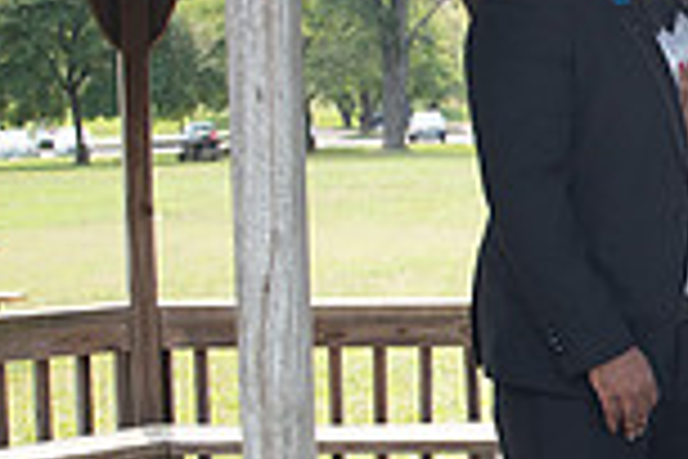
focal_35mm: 110
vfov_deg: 12.4
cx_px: 845
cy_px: 299
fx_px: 2102
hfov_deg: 17.6
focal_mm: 28
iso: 800
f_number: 3.7
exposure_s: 1/1600
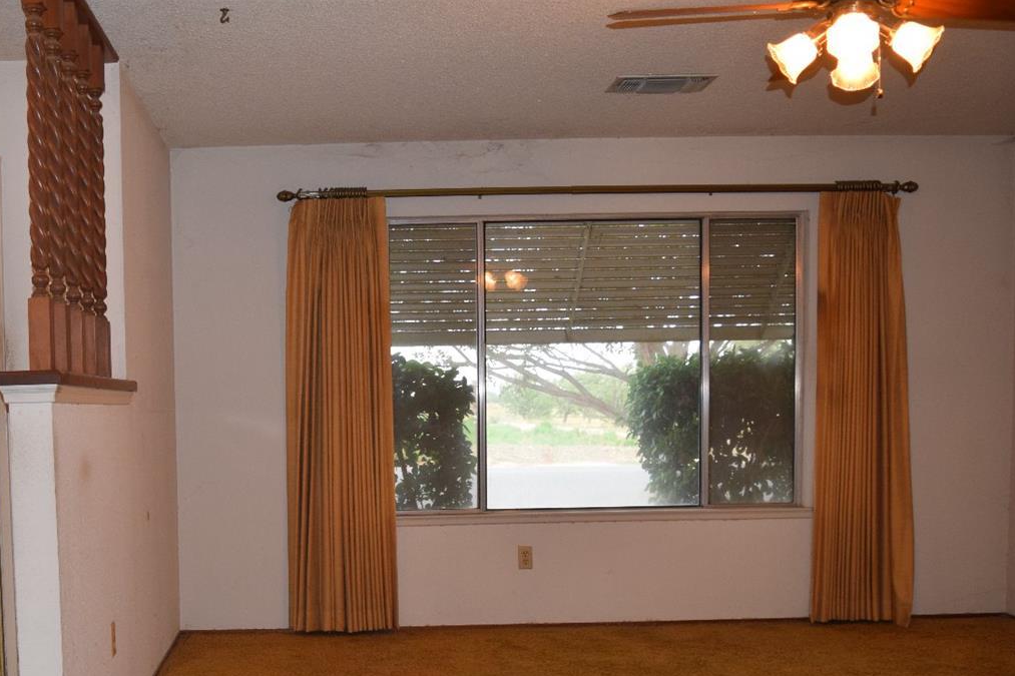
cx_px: 278
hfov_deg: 47.0
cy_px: 500
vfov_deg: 32.8
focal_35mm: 40
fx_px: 1128
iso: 800
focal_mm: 18
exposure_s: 1/80
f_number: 4.5
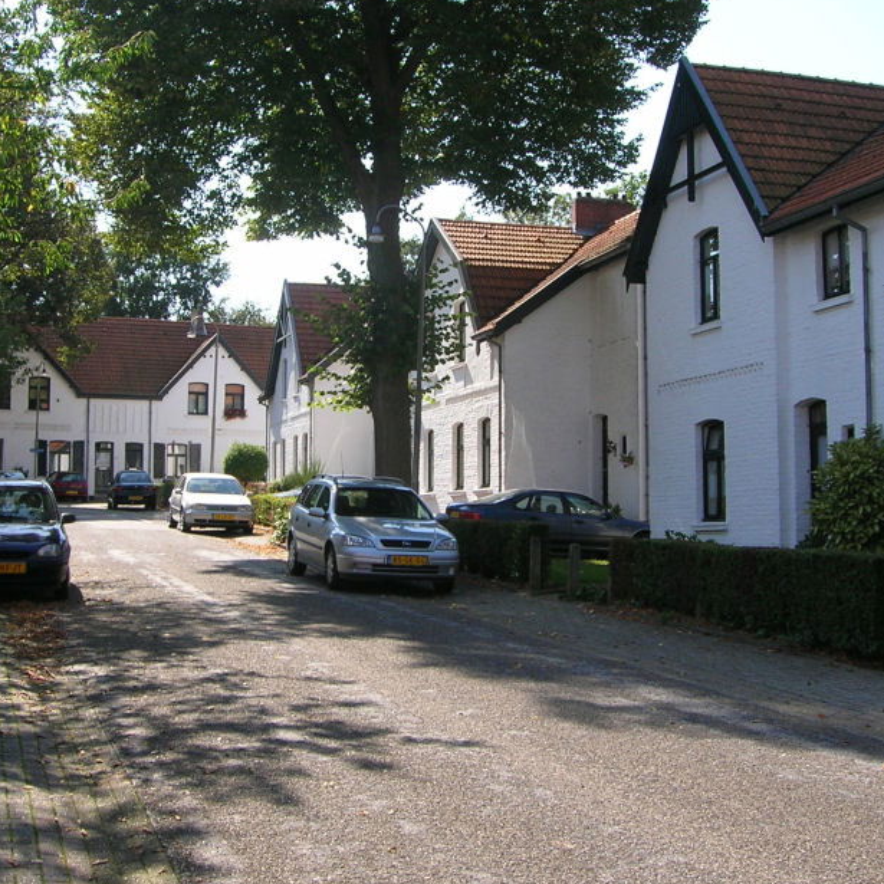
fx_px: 1445
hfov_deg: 34.0
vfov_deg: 34.0
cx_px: 411
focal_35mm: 50
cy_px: 402
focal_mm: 5.7
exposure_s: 1/190
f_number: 4.9
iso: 50
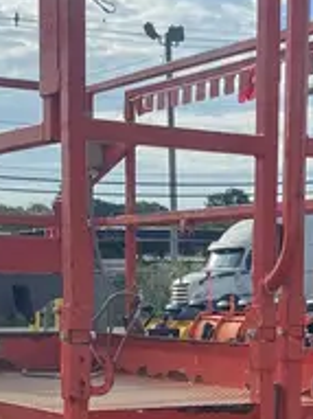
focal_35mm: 100
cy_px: 484
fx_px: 1207
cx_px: 193
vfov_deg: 18.7
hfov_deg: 14.8
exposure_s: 1/3125
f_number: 1.8
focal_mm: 4.25
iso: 32
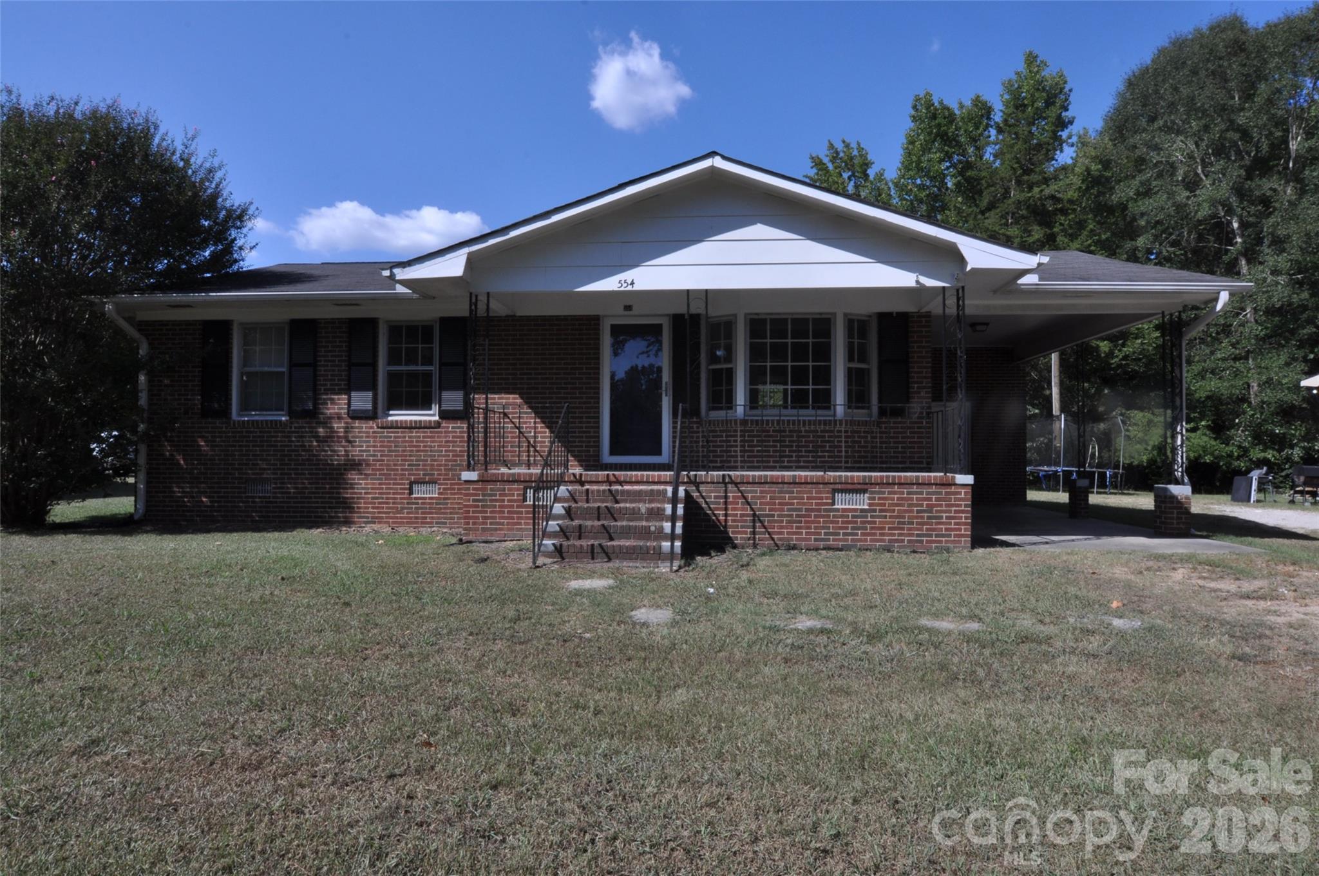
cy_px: 438
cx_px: 660
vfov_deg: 59.4
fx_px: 768
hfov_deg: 81.3
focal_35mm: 21
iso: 250
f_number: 5
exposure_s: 1/100
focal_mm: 14
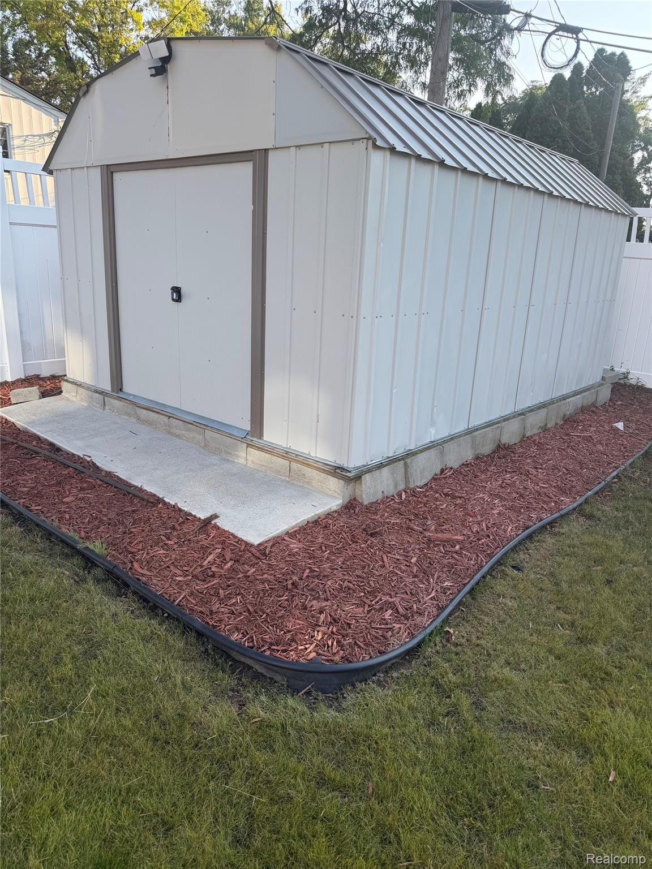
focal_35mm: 24
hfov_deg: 56.8
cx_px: 326
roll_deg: -2.6
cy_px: 434
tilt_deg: -17.7
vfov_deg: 71.6
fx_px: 603
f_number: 1.78
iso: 80
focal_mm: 6.76
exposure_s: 1/722
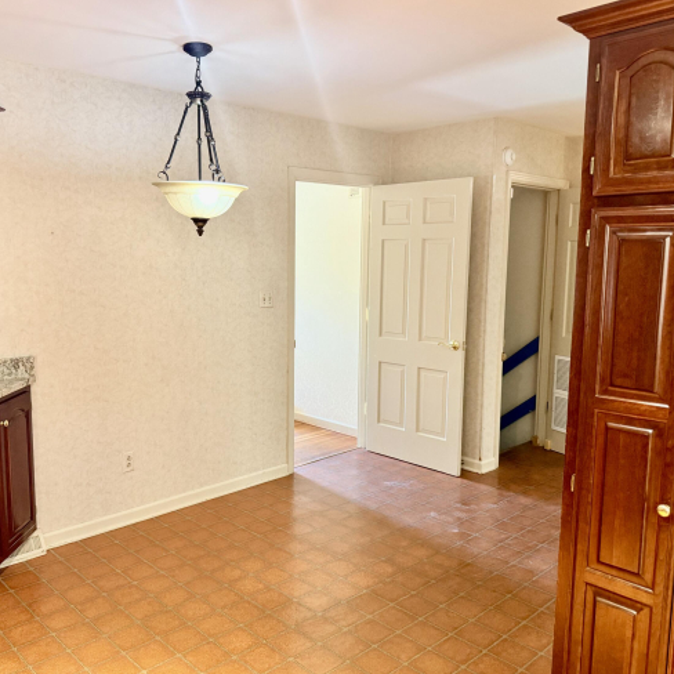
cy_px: 336
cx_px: 288
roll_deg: -0.5
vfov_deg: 55.6
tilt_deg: -7.1
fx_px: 639
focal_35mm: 29
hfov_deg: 55.4
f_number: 1.78
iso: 400
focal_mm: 6.76
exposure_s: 1/60
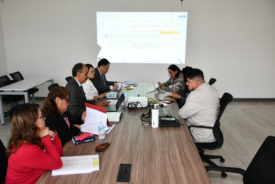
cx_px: 138
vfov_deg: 40.0
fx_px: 252
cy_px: 92
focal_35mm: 33
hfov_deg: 57.2
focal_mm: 22
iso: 560
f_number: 4
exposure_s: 1/60
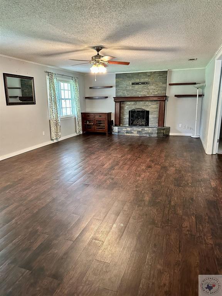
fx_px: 205
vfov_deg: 71.6
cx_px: 111
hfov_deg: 56.8
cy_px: 148
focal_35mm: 24
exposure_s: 1/60
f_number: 1.78
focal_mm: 6.86
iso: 500
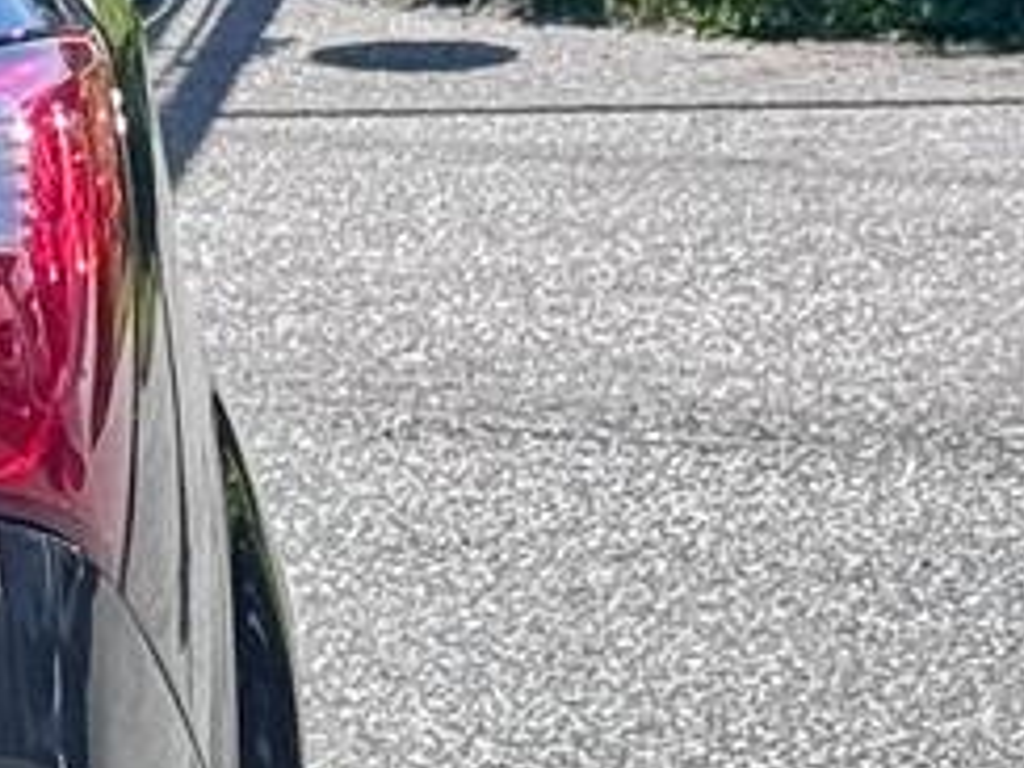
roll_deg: +0.4
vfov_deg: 5.9
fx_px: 7455
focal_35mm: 252
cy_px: 554
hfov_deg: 7.3
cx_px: -1654
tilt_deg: -9.4
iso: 64
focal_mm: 6.76
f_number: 1.78
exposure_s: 1/2513
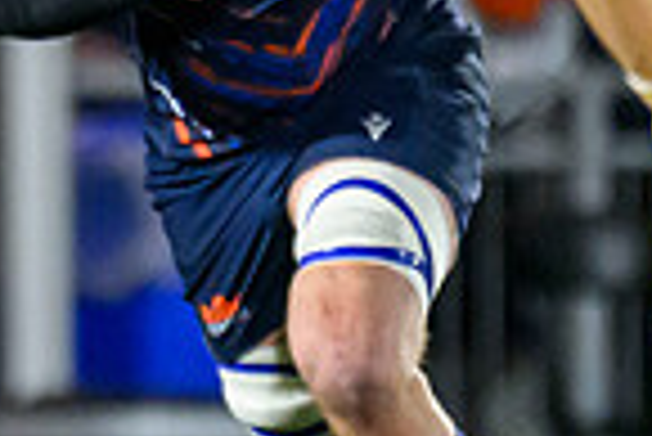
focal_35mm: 3288
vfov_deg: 0.4
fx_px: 59608
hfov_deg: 0.6
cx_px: -394
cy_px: 128
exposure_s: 1/1000
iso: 10000
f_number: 4
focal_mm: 560
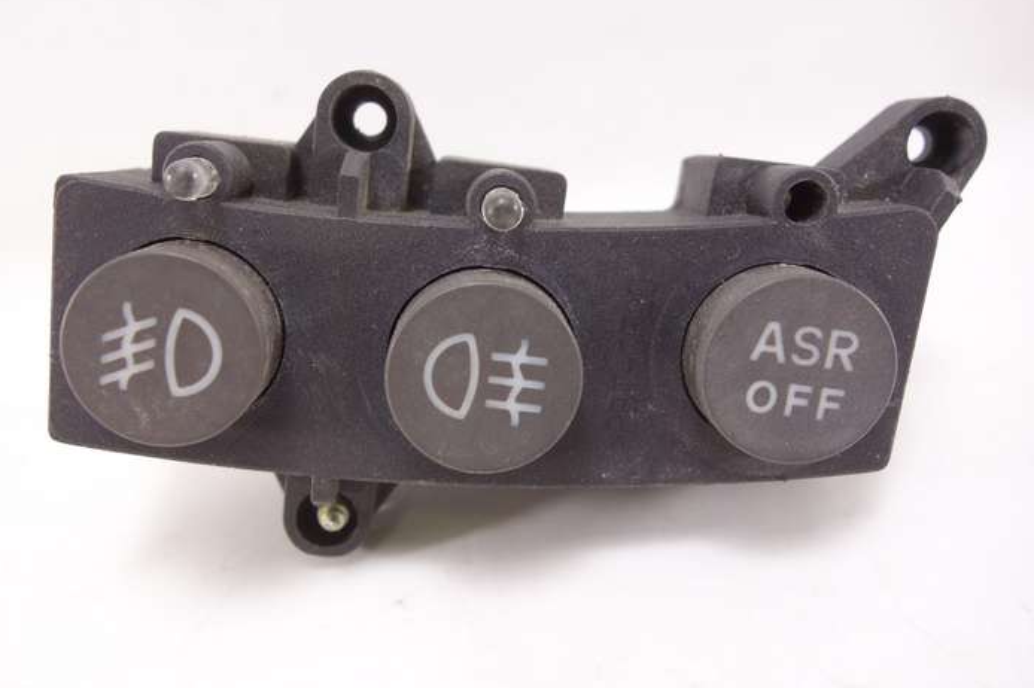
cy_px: 311
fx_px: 890
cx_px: 474
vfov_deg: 42.2
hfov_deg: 60.2
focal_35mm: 31
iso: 125
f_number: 5
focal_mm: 10.4
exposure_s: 1/10
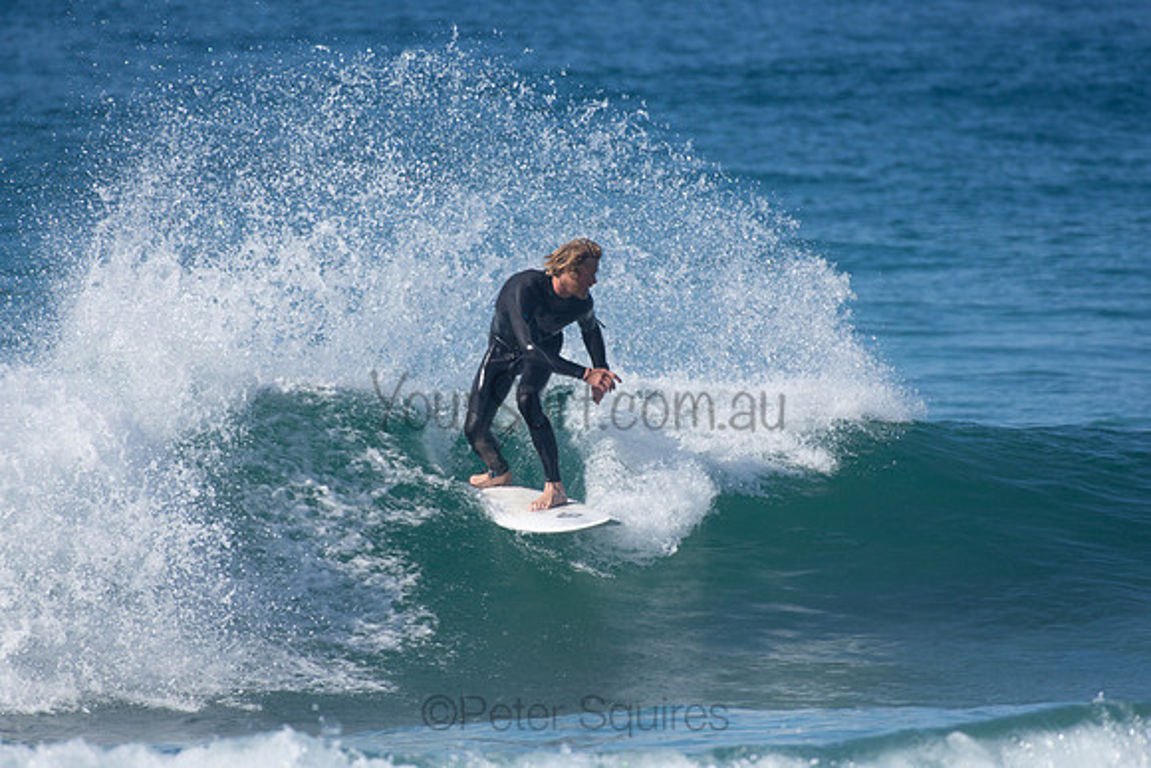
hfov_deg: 2.7
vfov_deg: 1.8
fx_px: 23984
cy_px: 384
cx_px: 576
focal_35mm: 750
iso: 250
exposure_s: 1/1600
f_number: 5.6
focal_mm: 500
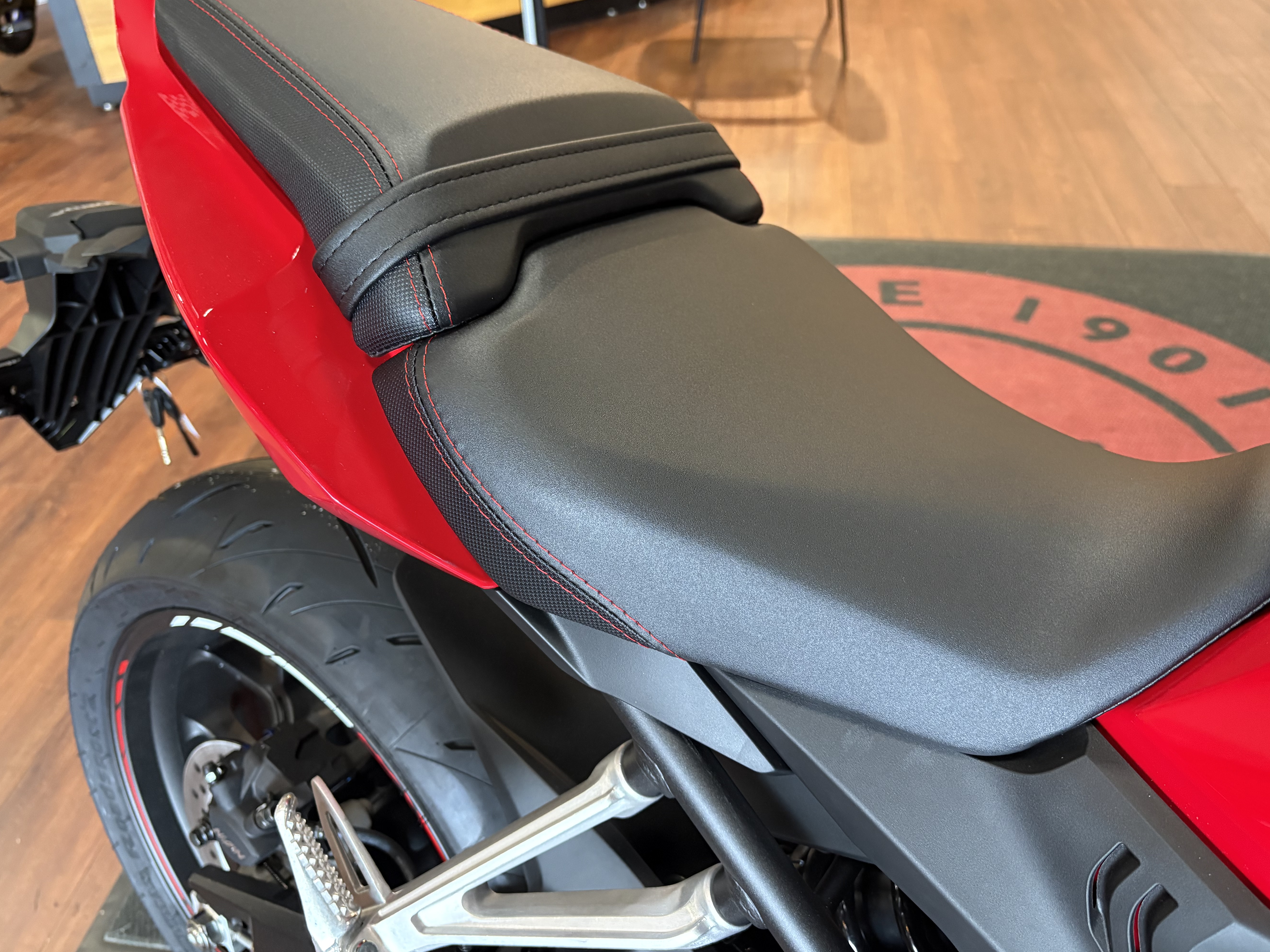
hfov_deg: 63.4
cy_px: 442
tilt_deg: -36.6
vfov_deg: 49.7
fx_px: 1027
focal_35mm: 28
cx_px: 650
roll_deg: +2.6
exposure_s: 1/60
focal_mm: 5.96
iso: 500
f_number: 1.6
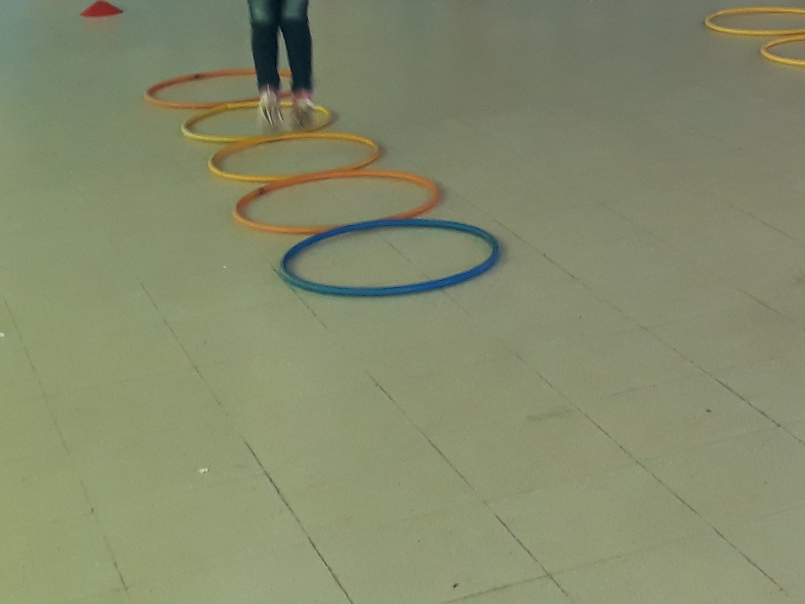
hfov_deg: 25.3
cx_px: 709
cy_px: -93
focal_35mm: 75
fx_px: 1744
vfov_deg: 18.7
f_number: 1.9
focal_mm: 3.6
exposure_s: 1/33
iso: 125
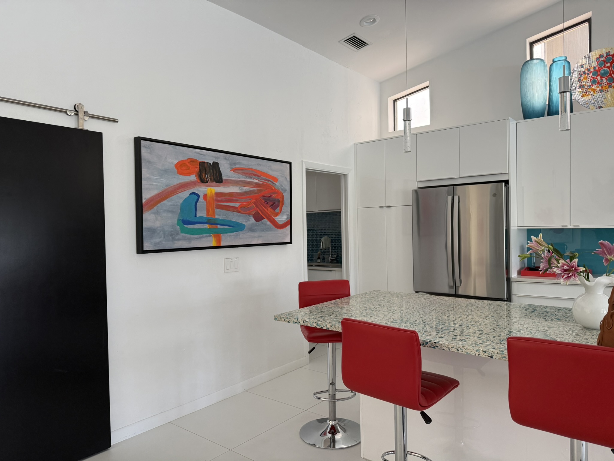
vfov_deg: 56.8
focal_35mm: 24
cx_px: 307
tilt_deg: -0.9
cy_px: 230
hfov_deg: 71.6
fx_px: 426
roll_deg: +1.3
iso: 160
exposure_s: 1/121
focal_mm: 6.76
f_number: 1.78
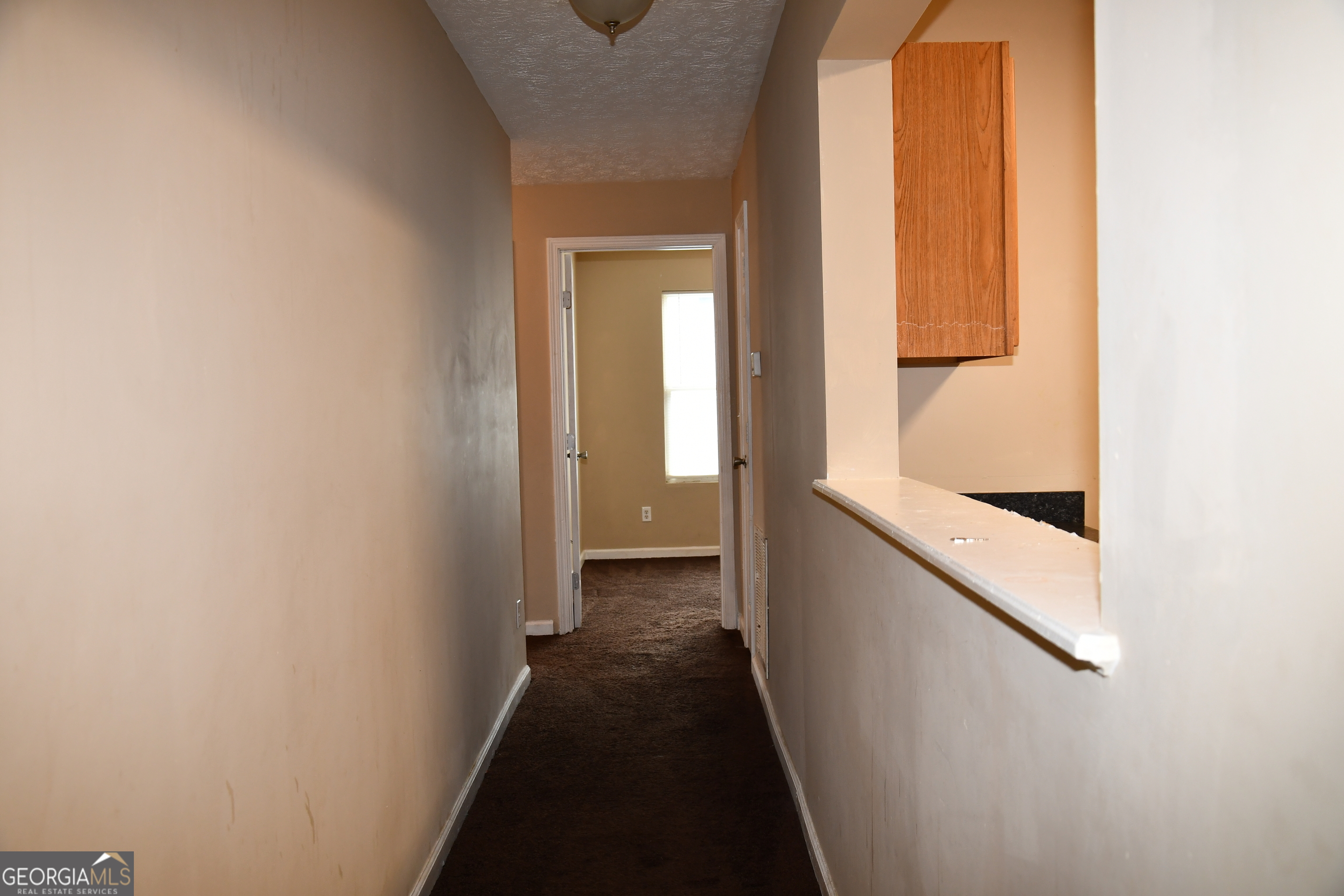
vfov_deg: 42.3
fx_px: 1157
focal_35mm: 31
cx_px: 672
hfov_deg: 60.3
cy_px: 448
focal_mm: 21
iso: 450
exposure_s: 1/60
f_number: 4
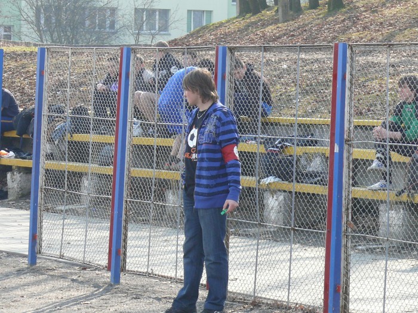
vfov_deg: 7.9
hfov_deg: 10.5
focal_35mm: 189
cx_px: 209
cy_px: 156
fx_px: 2282
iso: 100
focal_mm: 22.5
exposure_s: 1/250
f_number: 4
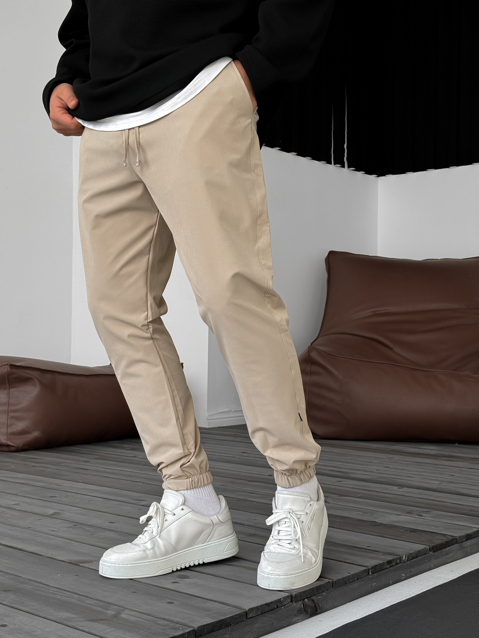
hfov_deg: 30.3
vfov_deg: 39.7
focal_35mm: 48
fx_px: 886
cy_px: 319
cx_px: 240
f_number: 1.8
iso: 50
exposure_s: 1/120
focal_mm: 6.86
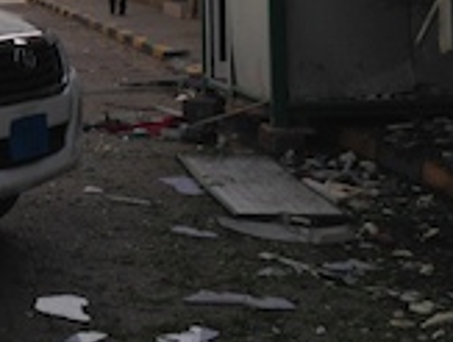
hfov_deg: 18.3
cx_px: -111
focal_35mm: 101
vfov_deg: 14.3
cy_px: -40
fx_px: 1325
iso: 50
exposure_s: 1/2463
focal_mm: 4.12
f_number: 2.4
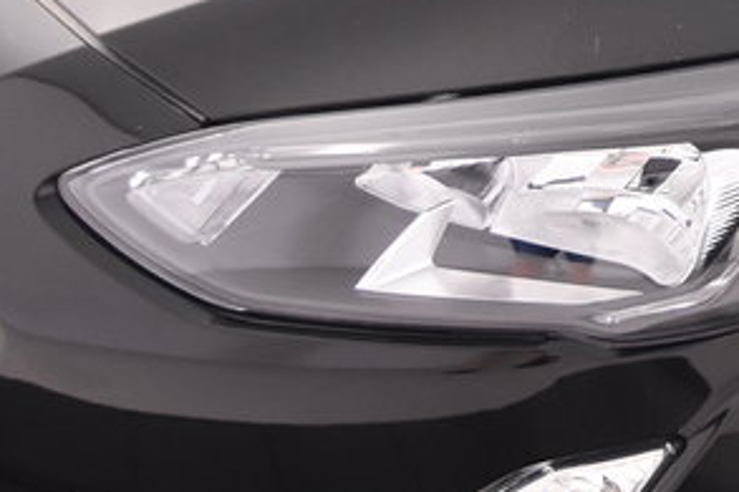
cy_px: -69
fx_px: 2688
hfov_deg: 14.8
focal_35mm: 131
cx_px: 1027
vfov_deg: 10.3
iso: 1600
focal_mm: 20
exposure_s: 1/40
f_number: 3
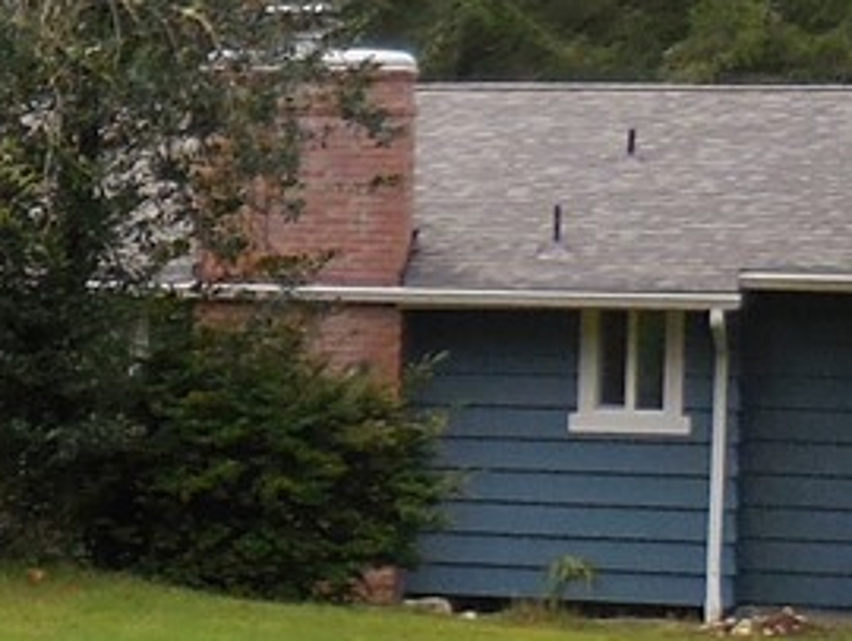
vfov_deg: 10.0
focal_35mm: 148
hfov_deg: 12.2
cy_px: 477
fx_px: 3646
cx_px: -678
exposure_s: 1/60
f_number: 3.3
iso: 125
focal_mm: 4.5
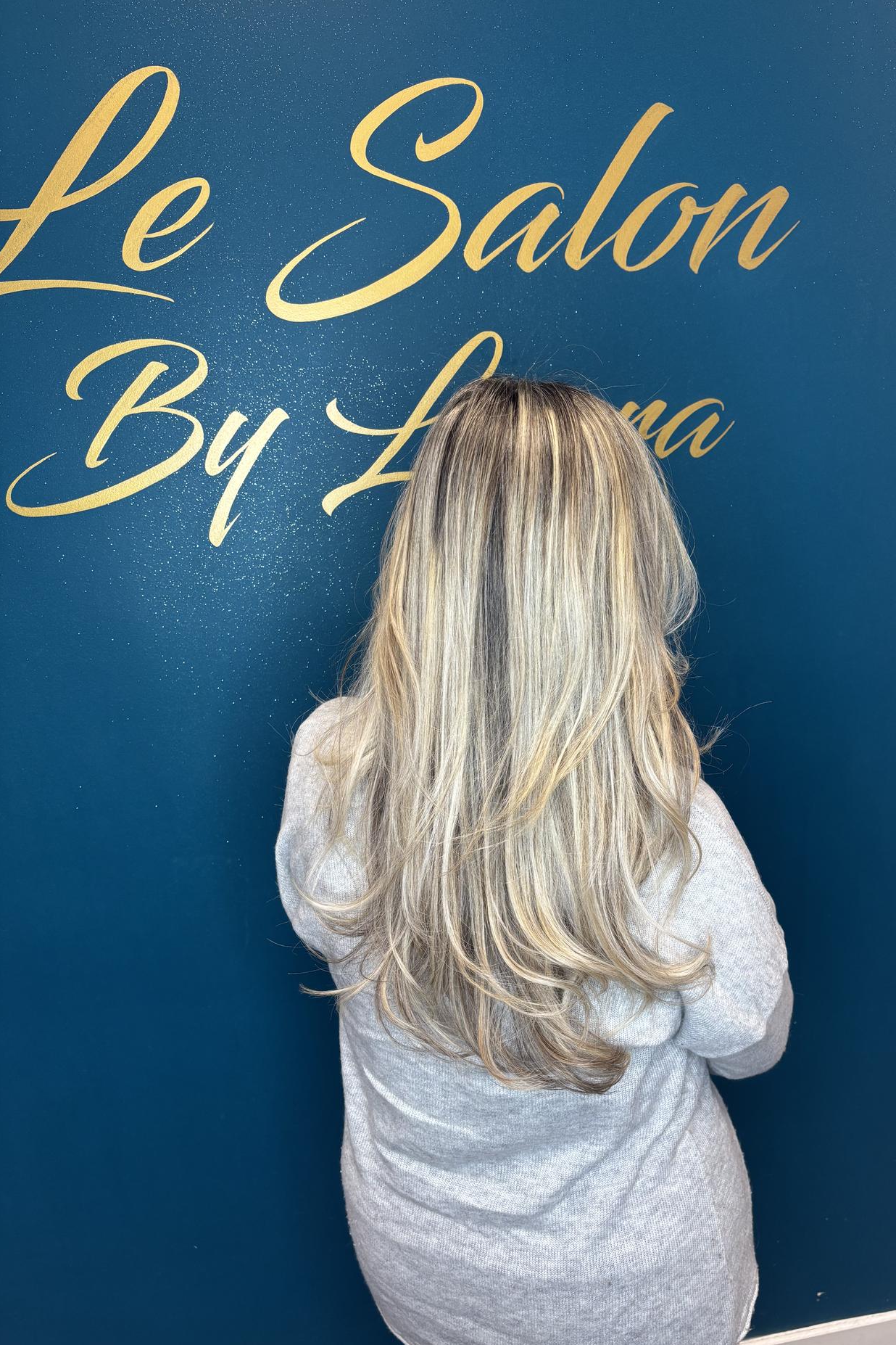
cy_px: 680
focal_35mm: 28
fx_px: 1045
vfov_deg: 65.5
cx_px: 519
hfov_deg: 46.2
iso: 64
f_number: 1.6
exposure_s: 1/100
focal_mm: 5.96
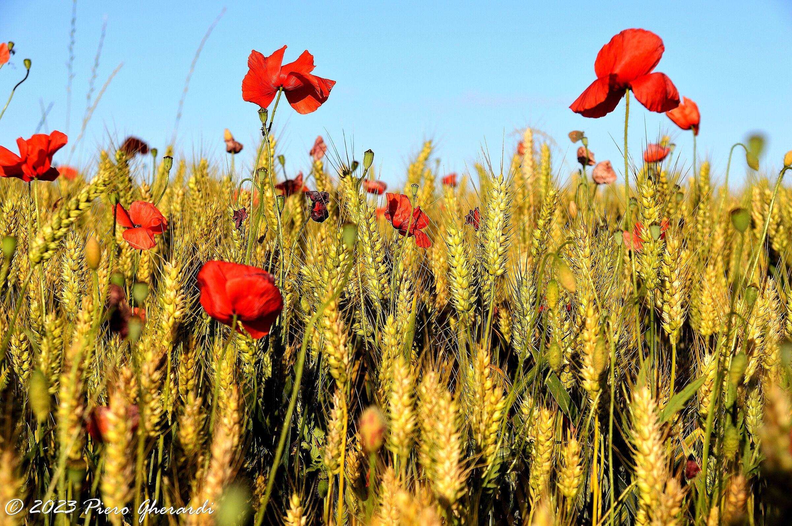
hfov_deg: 24.2
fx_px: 1846
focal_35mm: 84
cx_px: 396
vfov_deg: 16.2
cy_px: 263
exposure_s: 1/320
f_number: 8
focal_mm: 56
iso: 100
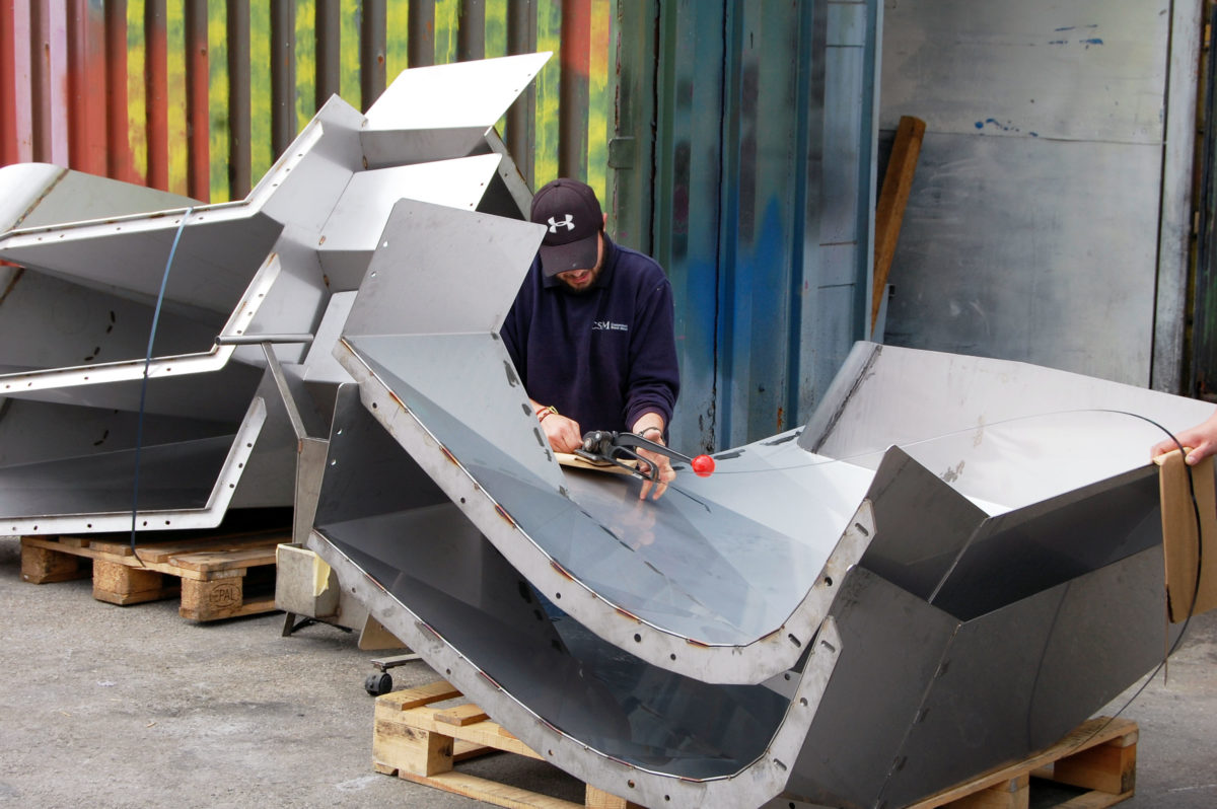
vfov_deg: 19.7
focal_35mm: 69
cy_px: 404
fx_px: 2331
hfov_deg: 29.3
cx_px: 608
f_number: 8
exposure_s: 1/250
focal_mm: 46
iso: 200
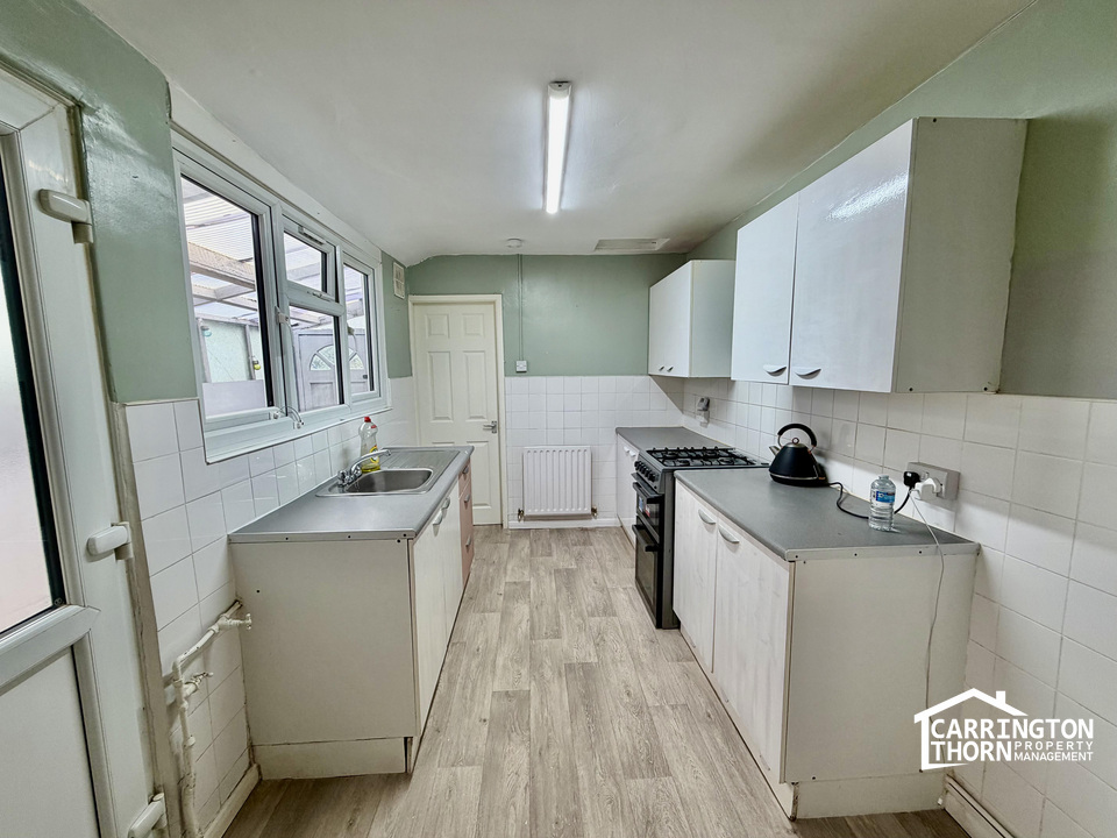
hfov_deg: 102.1
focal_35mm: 14
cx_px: 558
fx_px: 452
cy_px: 419
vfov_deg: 85.7
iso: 80
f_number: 2.2
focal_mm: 2.22
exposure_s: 1/100
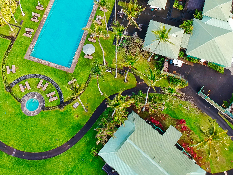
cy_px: 31
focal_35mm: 53
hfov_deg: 36.0
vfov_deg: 26.9
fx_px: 357
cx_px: 93
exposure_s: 1/160
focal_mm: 4.49
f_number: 2.6
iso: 100
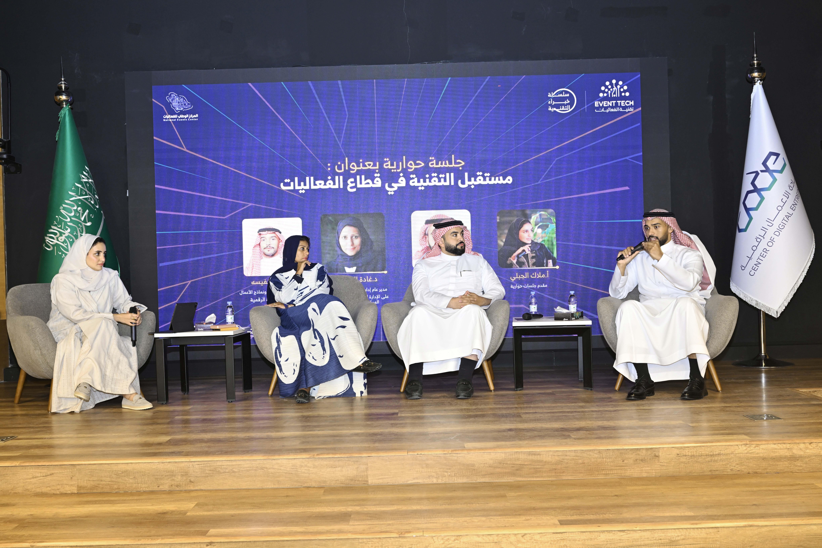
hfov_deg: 53.1
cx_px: 411
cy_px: 274
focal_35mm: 36
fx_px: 822
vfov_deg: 36.9
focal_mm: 36
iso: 1000
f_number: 6.3
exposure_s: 1/60
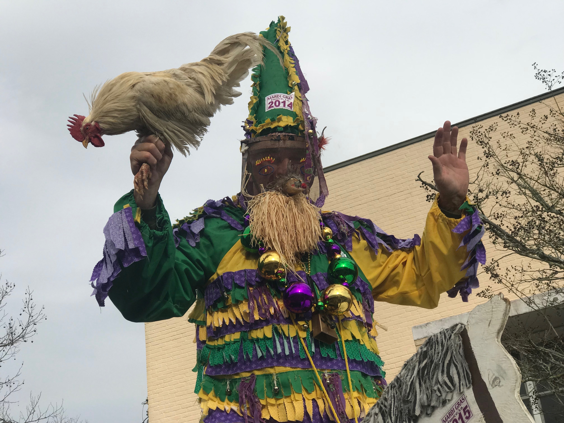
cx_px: 282
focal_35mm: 57
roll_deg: +6.4
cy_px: 212
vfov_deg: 25.7
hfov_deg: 33.8
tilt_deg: +27.8
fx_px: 929
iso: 20
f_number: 2.8
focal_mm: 6.6
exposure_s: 1/1064
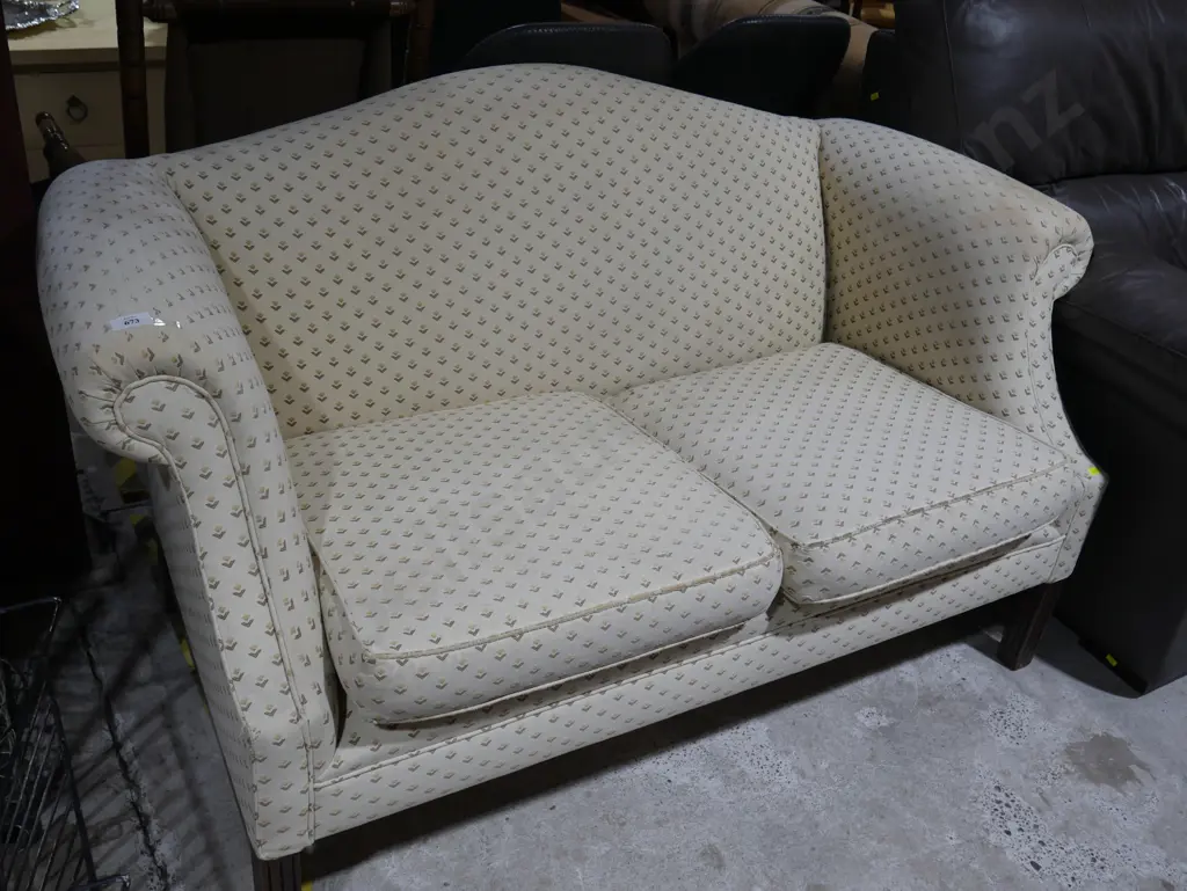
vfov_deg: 41.8
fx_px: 1166
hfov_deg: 53.9
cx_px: 594
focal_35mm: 34
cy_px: 446
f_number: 4.5
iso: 200
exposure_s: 1/60
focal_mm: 17
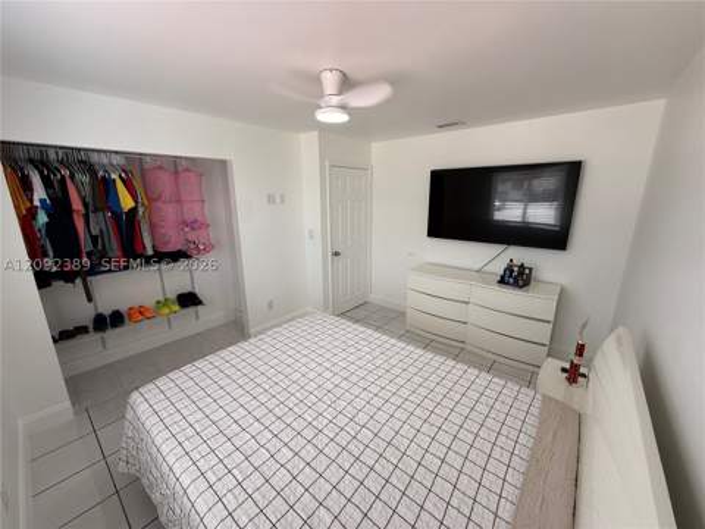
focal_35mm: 14
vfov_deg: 85.7
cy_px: 264
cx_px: 352
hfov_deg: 102.1
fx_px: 285
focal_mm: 2.22
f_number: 2.2
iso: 40
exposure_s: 1/108
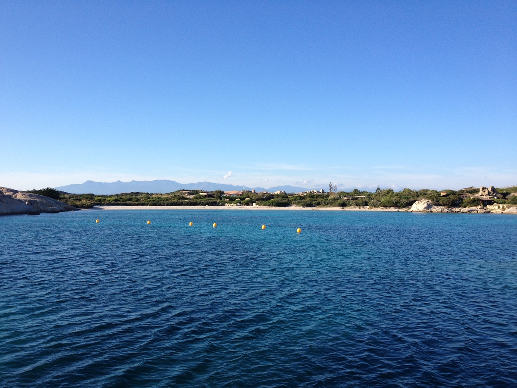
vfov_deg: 40.7
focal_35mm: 35
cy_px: 194
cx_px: 258
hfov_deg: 52.6
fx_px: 523
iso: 64
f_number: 2.4
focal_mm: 4.28
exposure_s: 1/1255
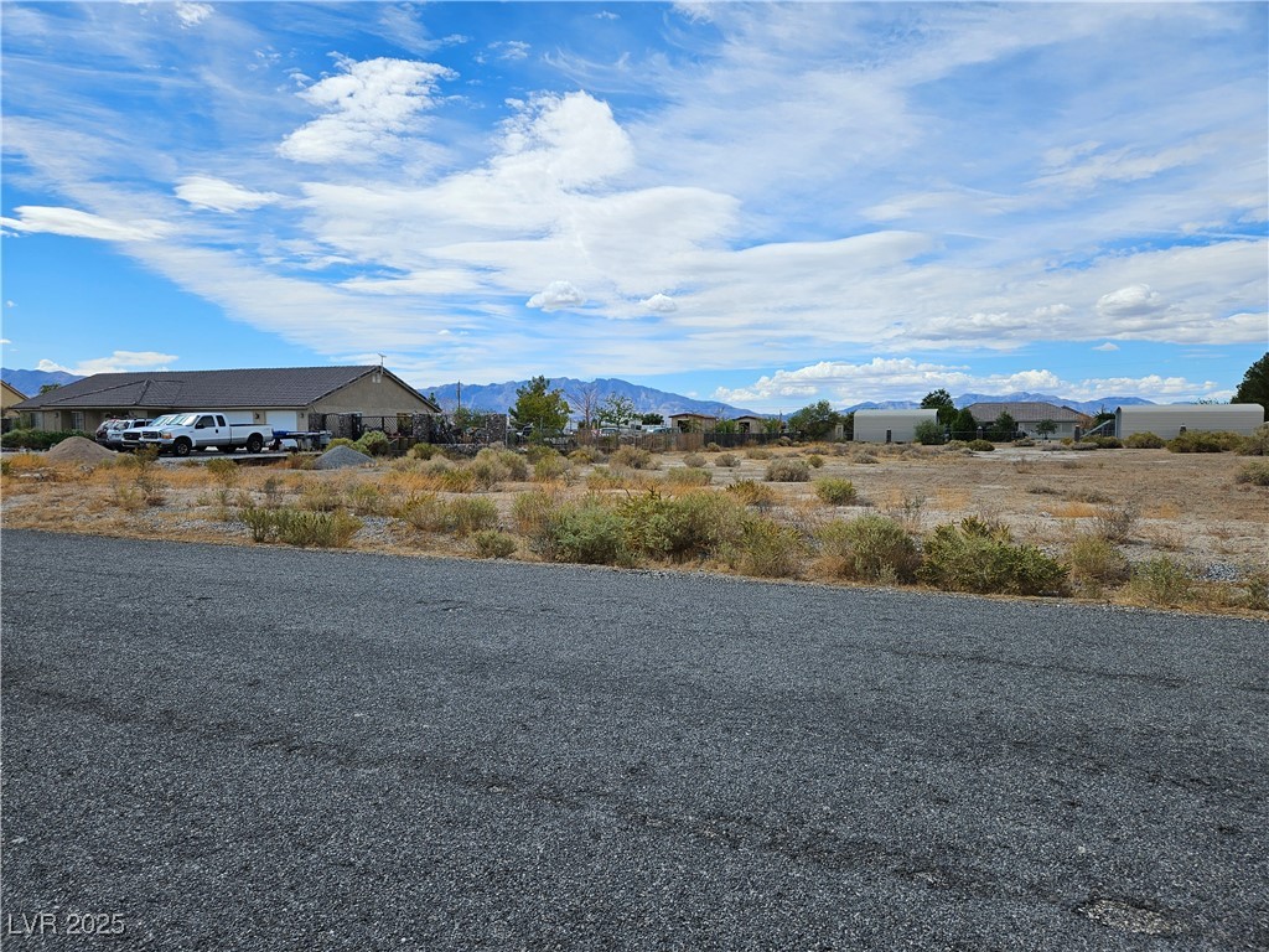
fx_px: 843
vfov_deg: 58.9
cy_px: 476
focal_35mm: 23
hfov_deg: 73.9
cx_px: 634
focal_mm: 5.4
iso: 25
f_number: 1.8
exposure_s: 1/2664
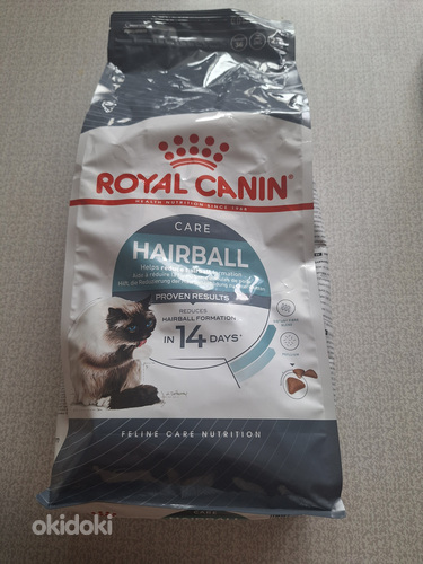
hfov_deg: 58.9
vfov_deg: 73.9
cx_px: 212
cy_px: 282
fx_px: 375
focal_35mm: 23
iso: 200
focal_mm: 5.54
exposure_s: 1/33
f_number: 1.8
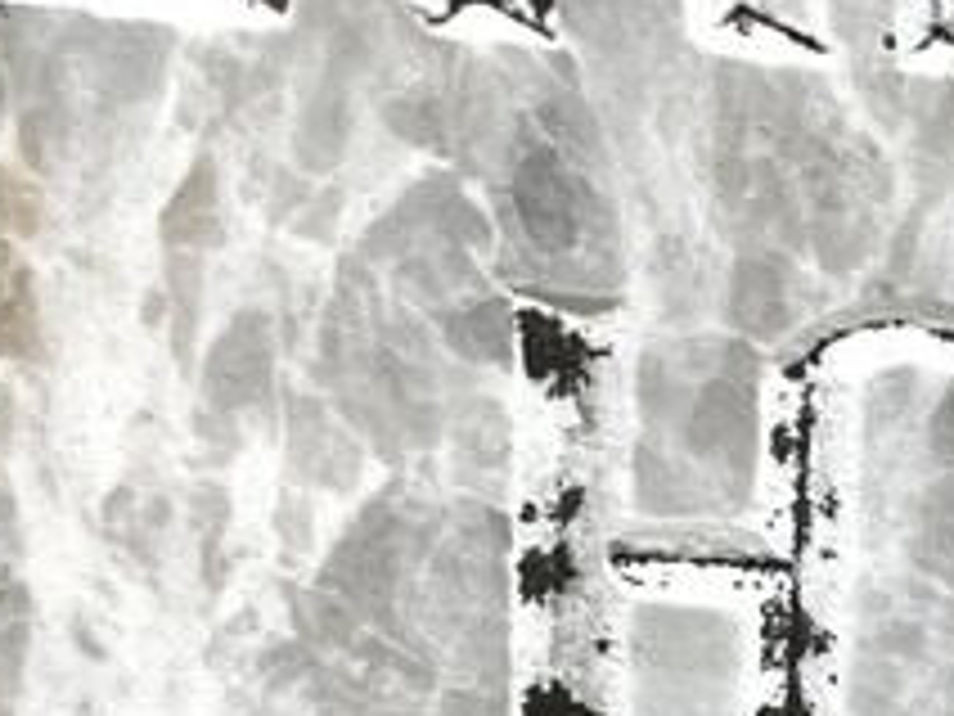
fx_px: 4878
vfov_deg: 8.2
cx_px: 1665
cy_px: 1153
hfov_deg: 10.6
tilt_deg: -34.1
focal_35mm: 177
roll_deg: +0.3
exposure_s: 1/121
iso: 32
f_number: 1.6
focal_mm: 4.2
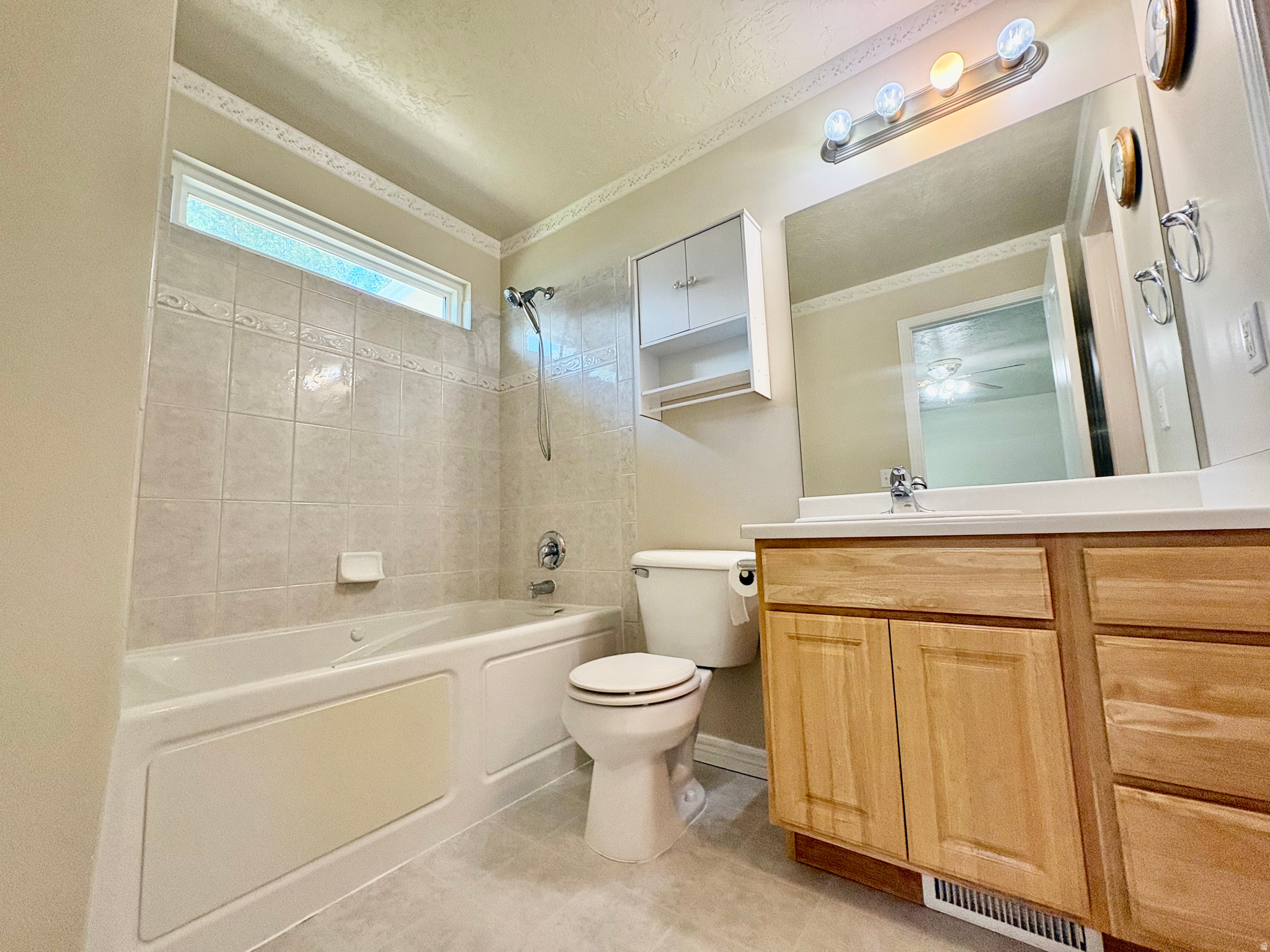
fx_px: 514
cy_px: 476
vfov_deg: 85.7
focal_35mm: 14
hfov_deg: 102.1
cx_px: 635
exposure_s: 1/120
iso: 320
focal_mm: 2.22
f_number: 2.2
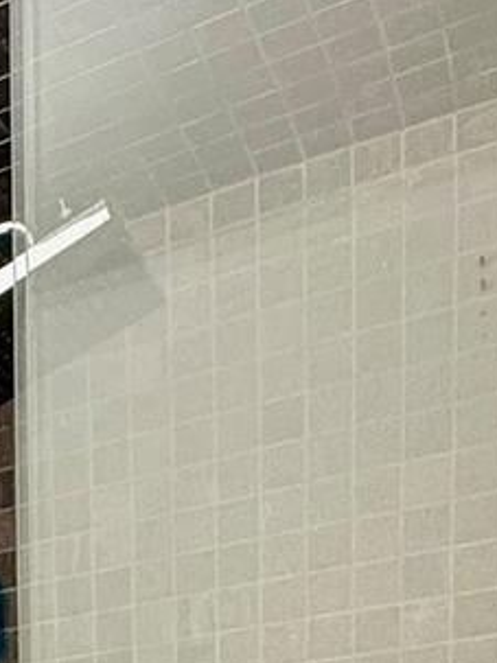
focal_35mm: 71
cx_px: -261
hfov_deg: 18.3
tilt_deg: -5.8
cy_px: 1131
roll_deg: +2.6
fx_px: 1360
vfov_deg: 20.8
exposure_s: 1/120
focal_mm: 2.22
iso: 320
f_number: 2.2
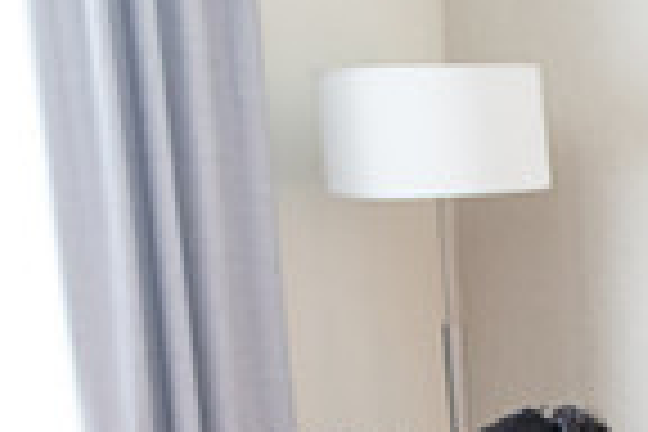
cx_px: 891
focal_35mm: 97
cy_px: 677
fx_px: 1746
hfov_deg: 19.1
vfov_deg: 13.2
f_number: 2.8
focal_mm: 24
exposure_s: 1/125
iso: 2000
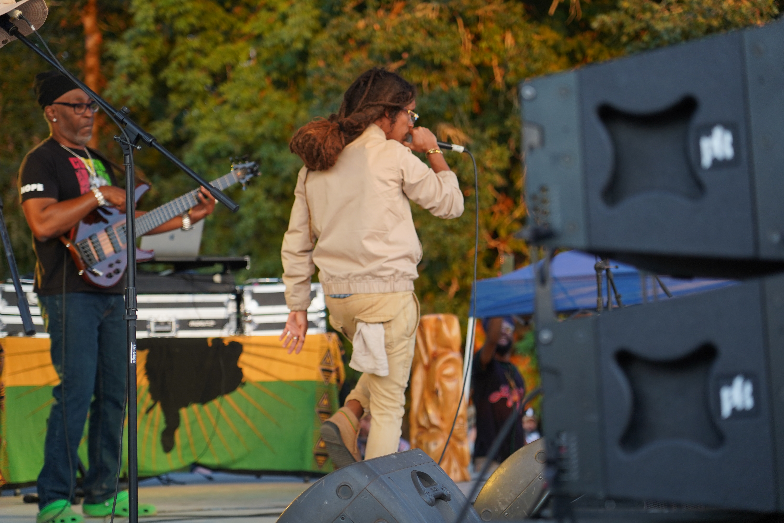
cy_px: 262
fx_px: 2286
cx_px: 392
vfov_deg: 13.0
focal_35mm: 105
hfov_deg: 19.5
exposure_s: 1/160
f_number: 4
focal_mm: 105
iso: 640
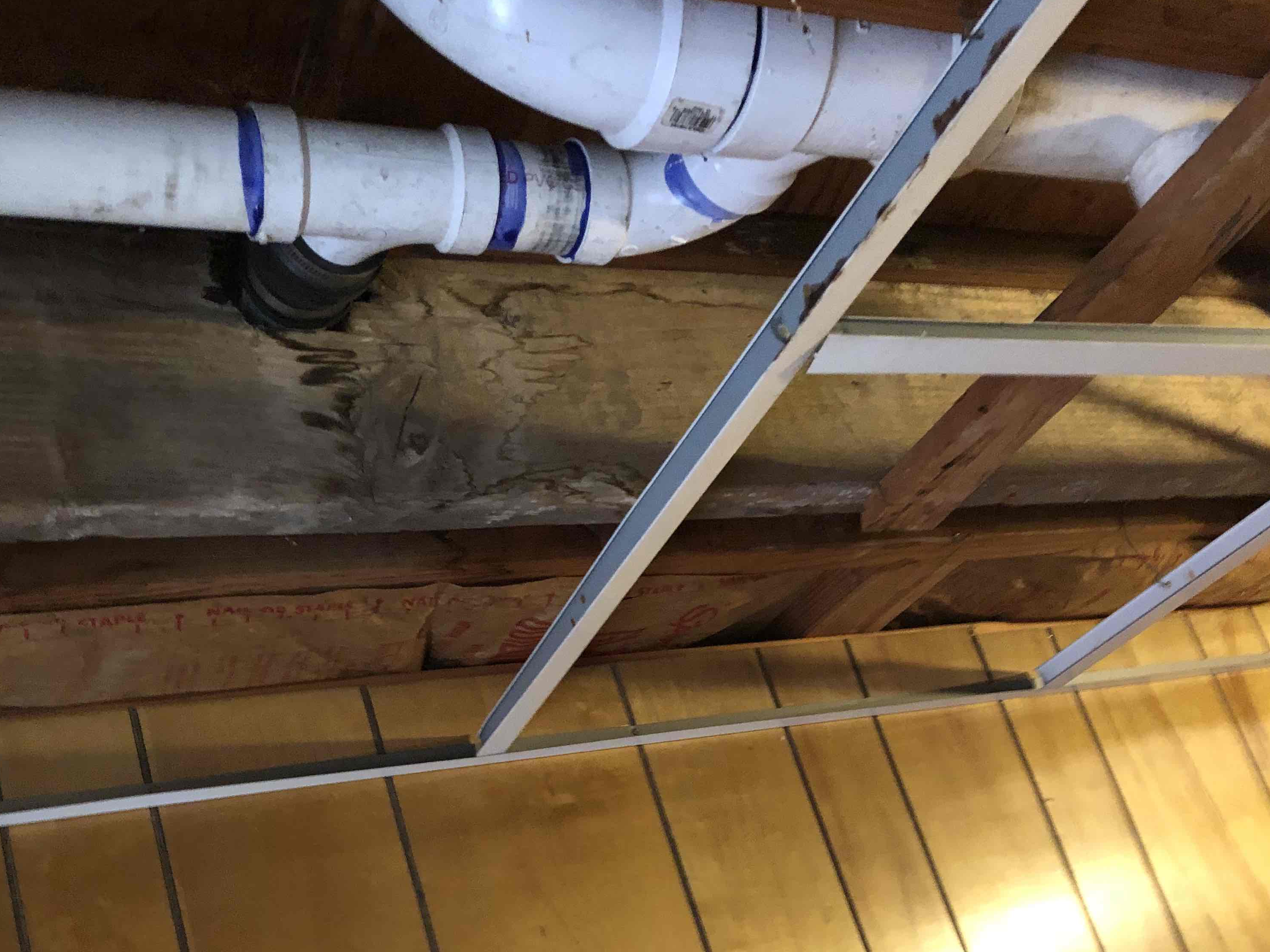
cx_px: 628
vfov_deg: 35.9
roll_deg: +16.3
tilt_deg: +18.0
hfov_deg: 49.0
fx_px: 1394
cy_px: 822
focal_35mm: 38
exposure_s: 1/5
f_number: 1.8
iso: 100
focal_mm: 4
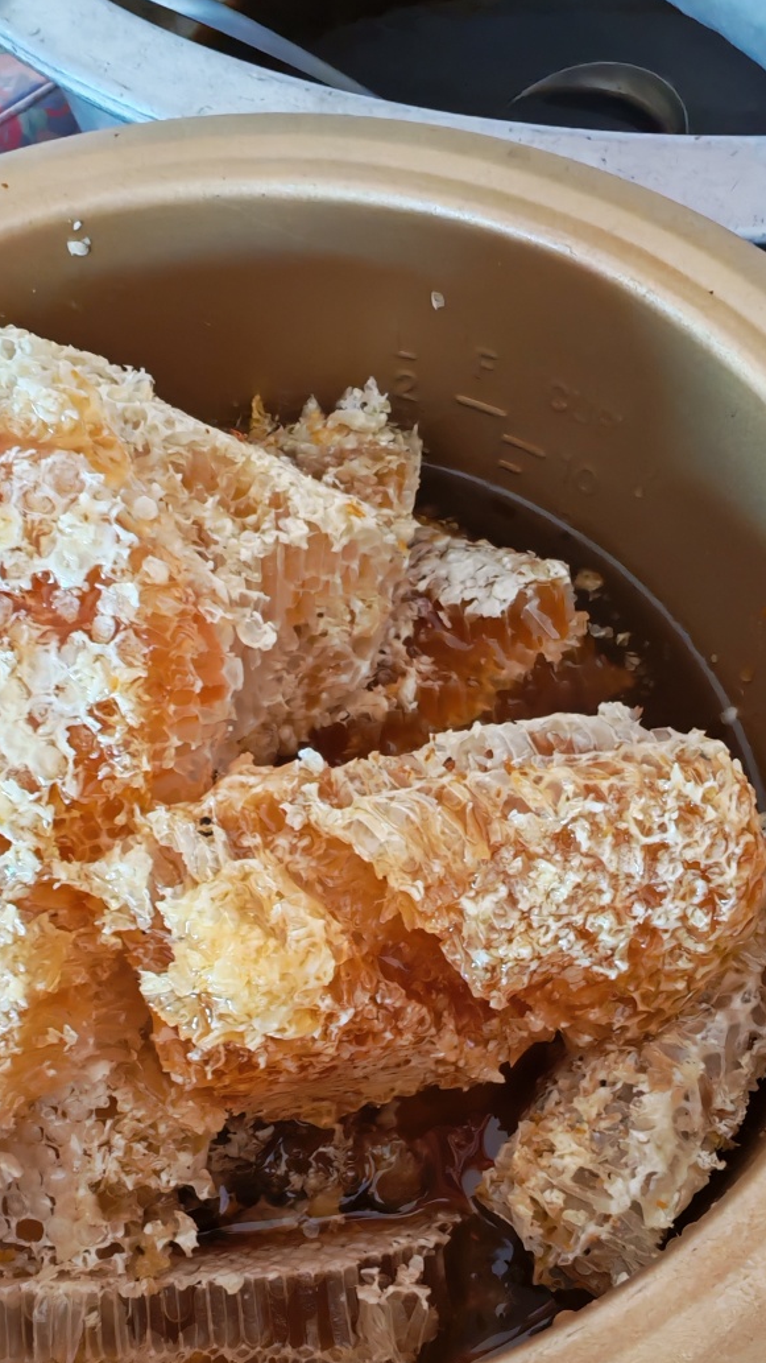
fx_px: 975
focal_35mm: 27
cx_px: 240
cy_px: 699
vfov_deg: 69.9
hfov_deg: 42.2
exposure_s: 1/13
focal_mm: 1.96
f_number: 2.2
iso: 250
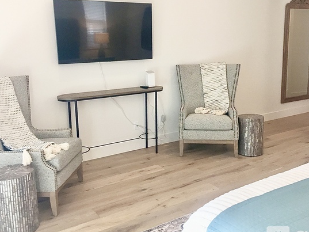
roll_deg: -0.2
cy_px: 105
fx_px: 321
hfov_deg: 51.3
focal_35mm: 36
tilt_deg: -12.1
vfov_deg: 39.6
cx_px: 168
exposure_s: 1/30
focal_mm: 4.15
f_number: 2.2
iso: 80
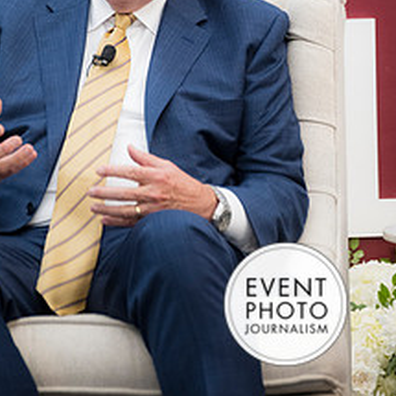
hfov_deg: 4.5
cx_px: 131
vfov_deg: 4.5
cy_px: 9
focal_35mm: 391
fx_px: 5061
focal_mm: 220
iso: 1800
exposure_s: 1/500
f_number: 5.3
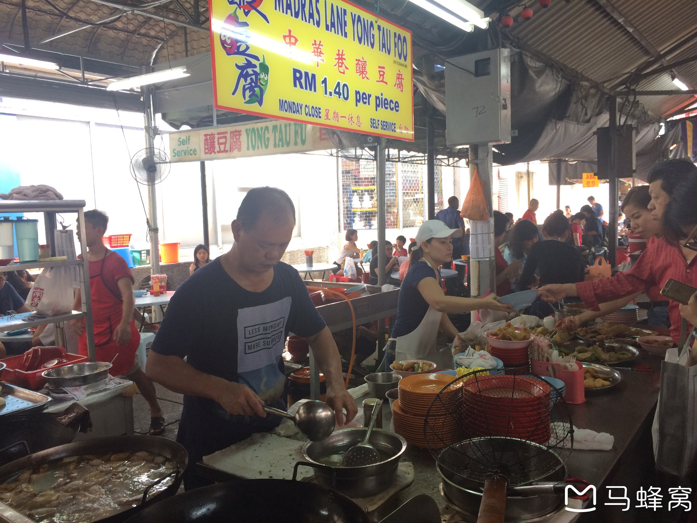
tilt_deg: -5.9
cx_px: 348
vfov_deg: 48.2
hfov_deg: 61.7
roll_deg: +1.0
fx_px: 584
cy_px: 262
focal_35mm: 29
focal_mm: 4.15
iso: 50
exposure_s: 1/33
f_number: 2.2
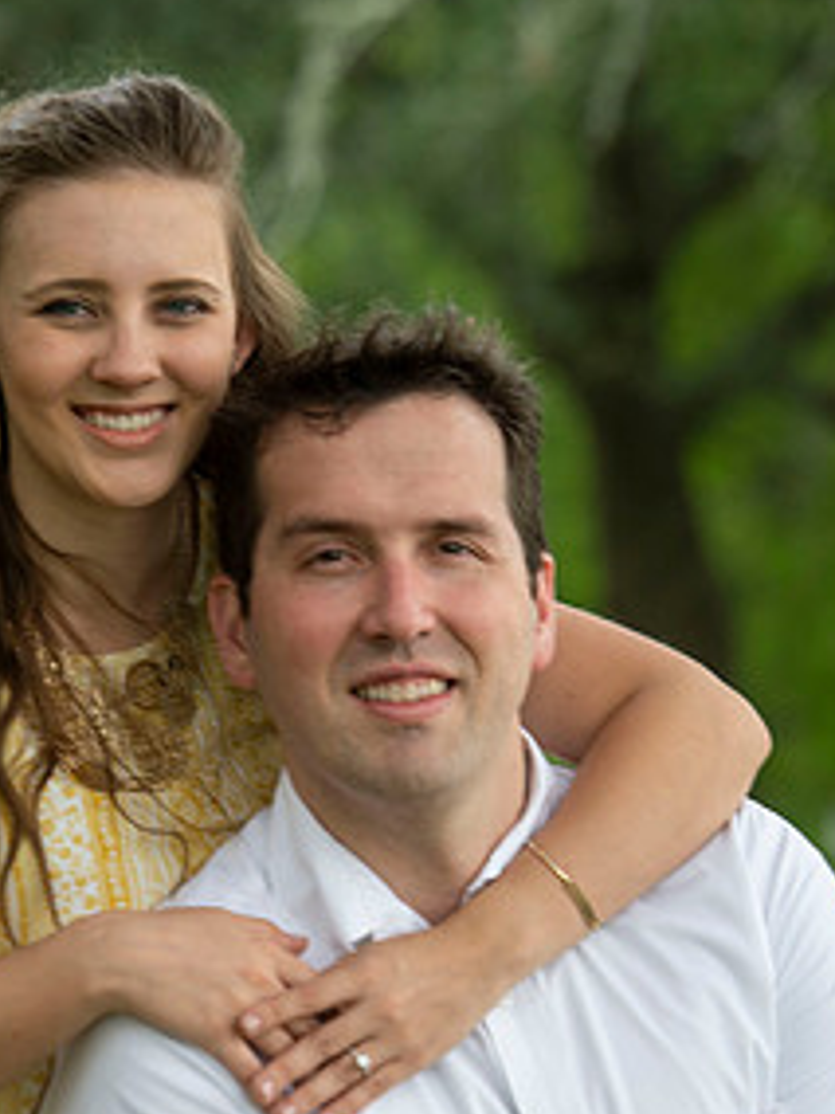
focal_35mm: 275
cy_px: 667
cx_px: 365
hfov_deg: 5.4
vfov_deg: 7.2
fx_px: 8845
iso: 125
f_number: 5.6
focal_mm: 140
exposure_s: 1/125
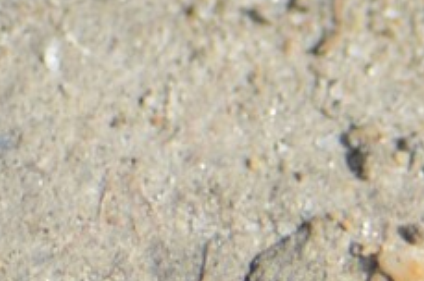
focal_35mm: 1890
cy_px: 85
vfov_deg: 0.7
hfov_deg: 1.1
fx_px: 22228
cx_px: 794
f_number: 7.1
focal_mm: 300
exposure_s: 1/800
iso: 200
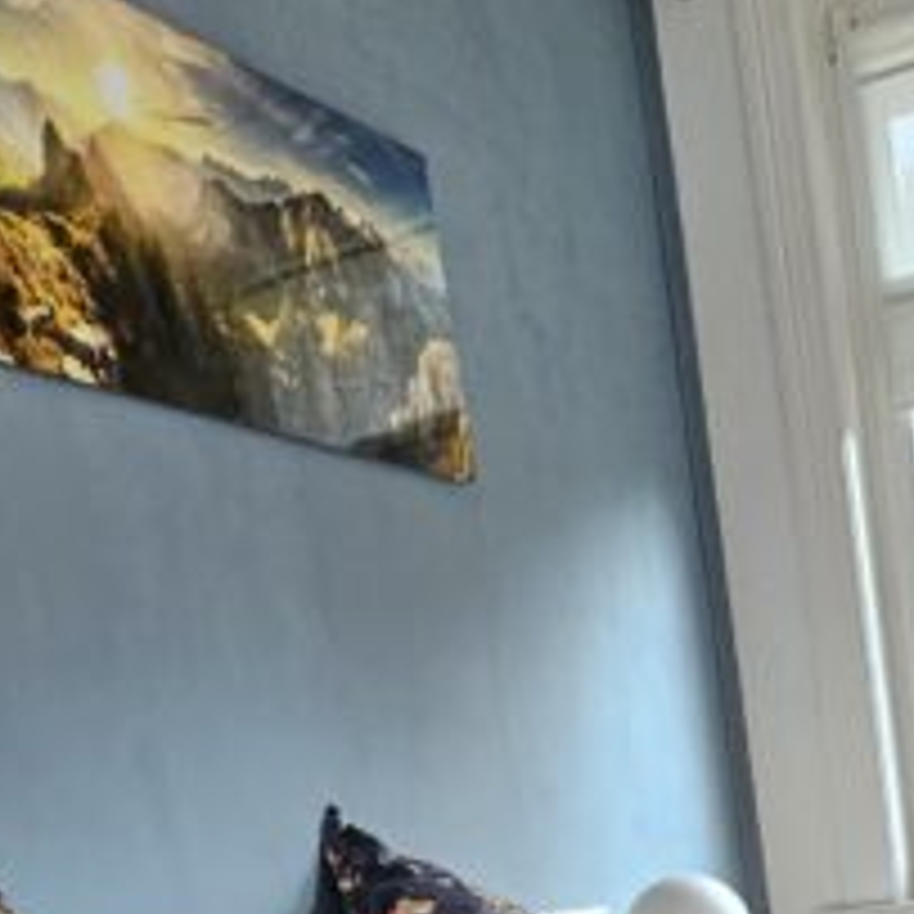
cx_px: 846
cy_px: 1256
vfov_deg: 24.8
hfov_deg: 28.3
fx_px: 1733
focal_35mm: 58
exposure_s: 1/50
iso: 80
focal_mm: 2.2
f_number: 2.2
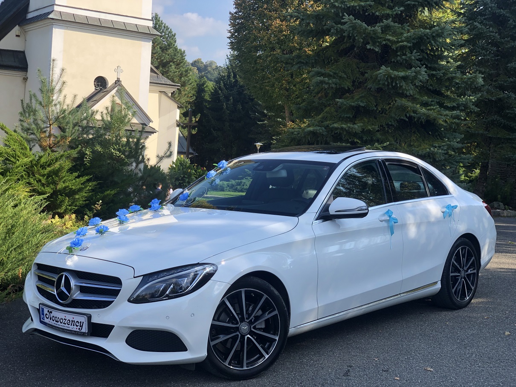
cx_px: 258
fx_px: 775
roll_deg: -4.4
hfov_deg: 36.8
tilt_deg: -4.5
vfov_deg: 28.0
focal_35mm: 52
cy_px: 194
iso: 16
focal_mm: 6
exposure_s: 1/463
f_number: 2.4
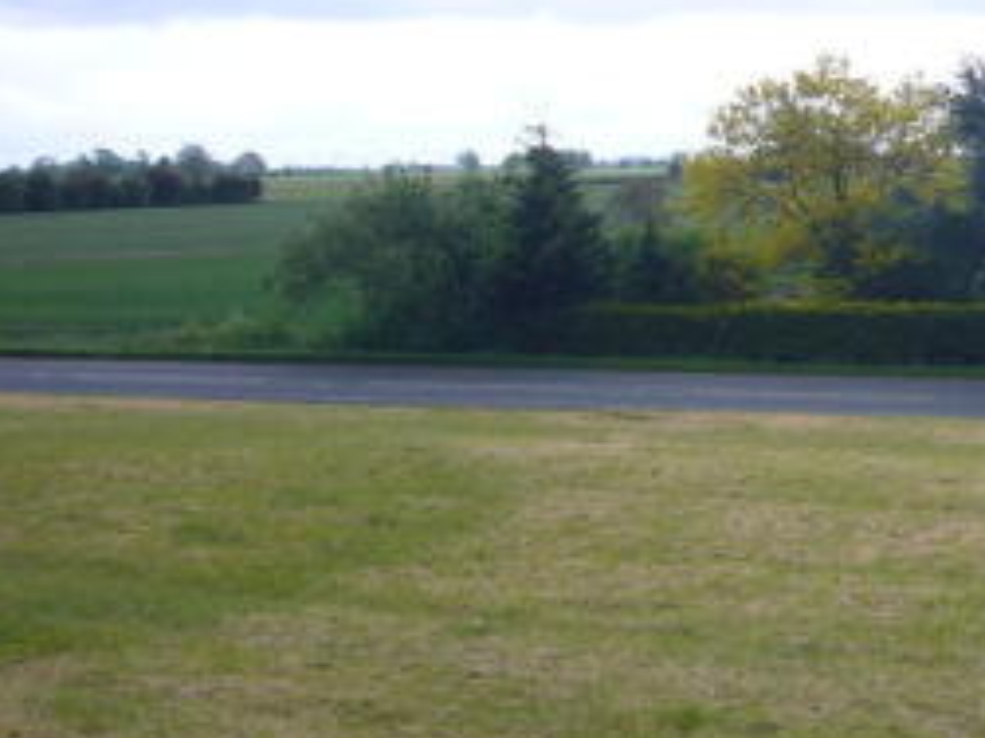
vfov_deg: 22.3
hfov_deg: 28.7
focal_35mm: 65
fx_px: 1849
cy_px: 175
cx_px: 885
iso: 80
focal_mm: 4.6
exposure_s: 1/160
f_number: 5.6
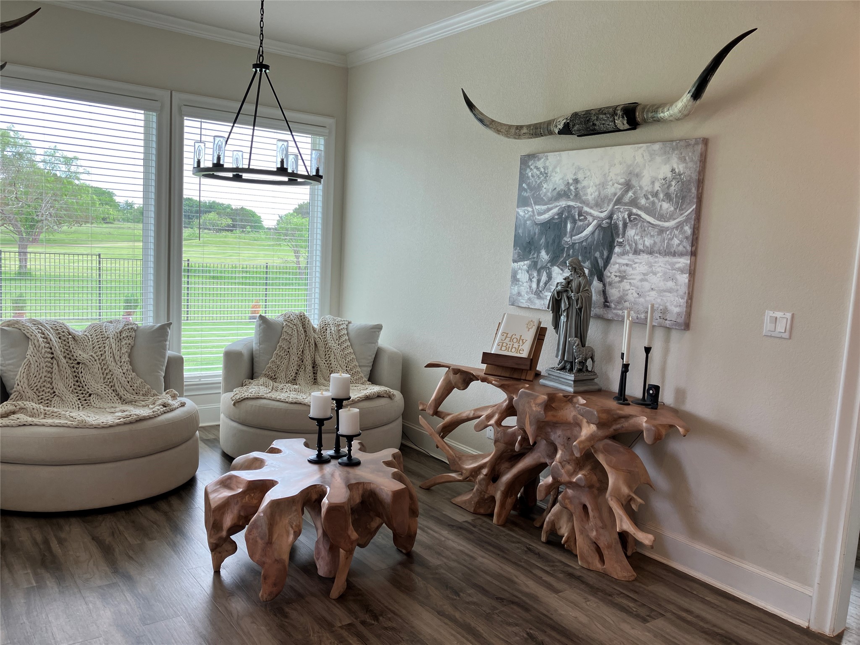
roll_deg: -3.1
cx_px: 430
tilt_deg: -6.3
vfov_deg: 49.7
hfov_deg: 63.4
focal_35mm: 28
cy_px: 322
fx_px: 696
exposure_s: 1/120
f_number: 1.8
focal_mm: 3.99
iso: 32
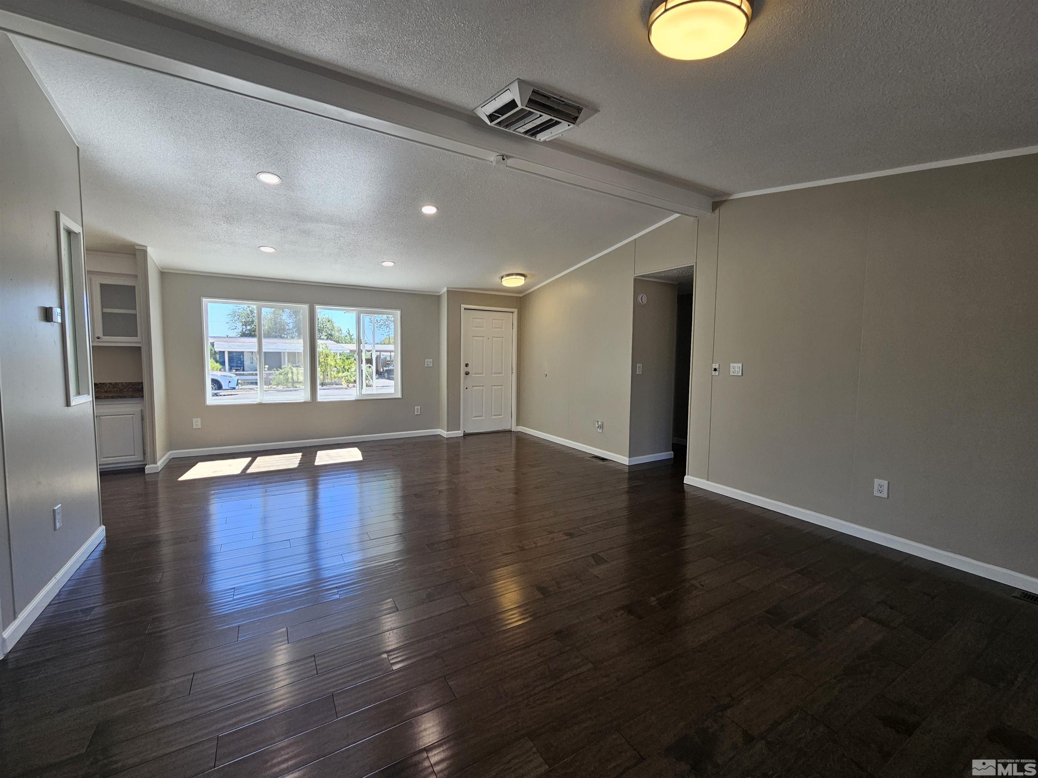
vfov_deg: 89.9
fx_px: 390
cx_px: 519
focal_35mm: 13
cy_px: 389
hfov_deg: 106.2
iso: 50
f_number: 2.2
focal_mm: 2.2
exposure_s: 1/120
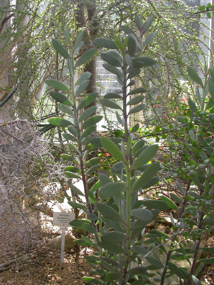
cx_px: 107
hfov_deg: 37.7
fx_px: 313
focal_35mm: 38
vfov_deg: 49.0
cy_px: 142
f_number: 4.2
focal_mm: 7.85
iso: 100
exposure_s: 1/107
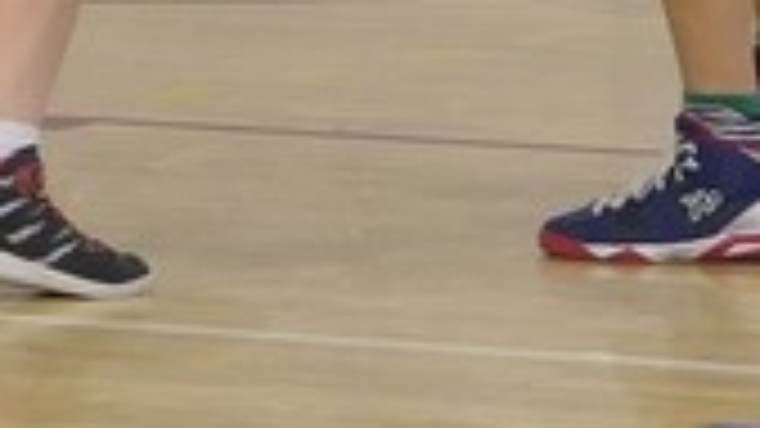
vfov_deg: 2.2
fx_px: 10981
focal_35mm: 545
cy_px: -342
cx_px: 387
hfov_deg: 4.0
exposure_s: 1/125
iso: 1000
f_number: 2.8
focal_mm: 26.4
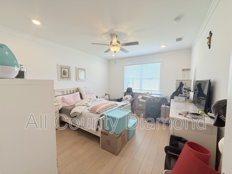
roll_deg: +0.1
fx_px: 94
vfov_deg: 85.7
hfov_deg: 102.1
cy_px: 87
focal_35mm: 14
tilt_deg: -2.9
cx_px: 116
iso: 64
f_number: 2.2
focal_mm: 2.22
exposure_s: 1/126
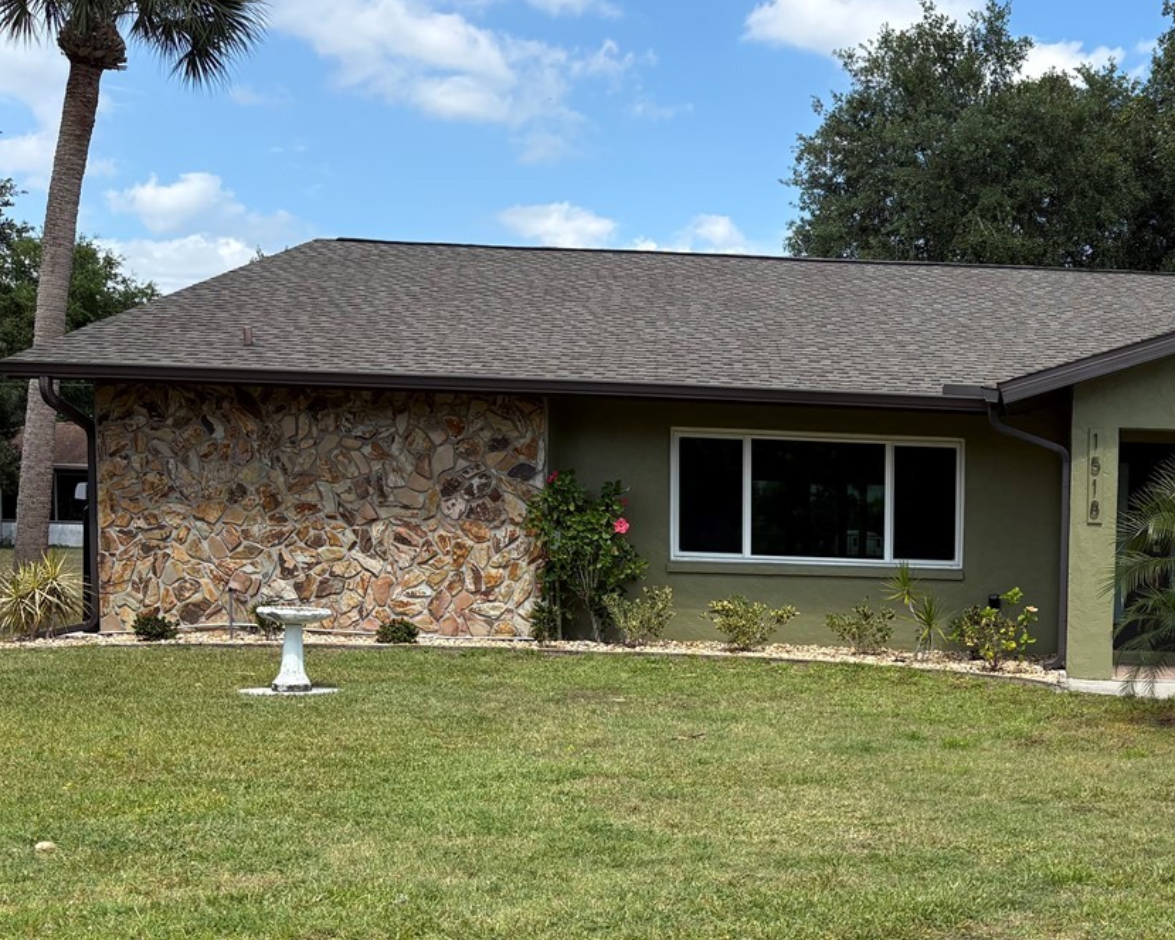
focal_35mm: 49
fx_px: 1704
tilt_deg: -4.8
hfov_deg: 35.3
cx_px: 1104
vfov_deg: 30.3
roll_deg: -0.9
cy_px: 709
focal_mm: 5.96
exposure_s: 1/2283
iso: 50
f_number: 1.6
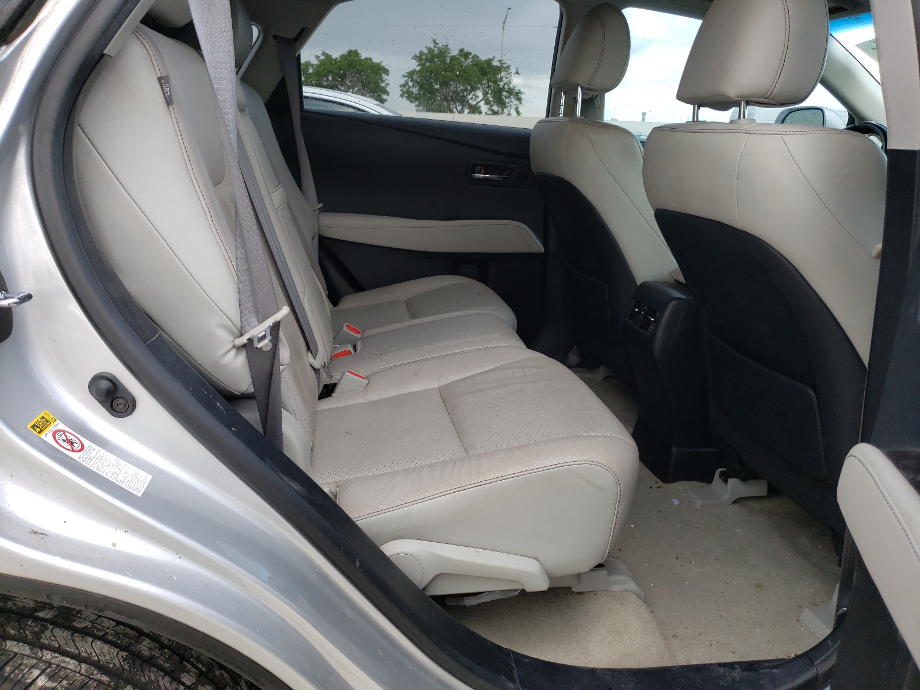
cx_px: 460
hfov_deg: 67.3
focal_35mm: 26
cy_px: 345
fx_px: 691
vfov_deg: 53.1
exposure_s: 1/238
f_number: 1.5
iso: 50
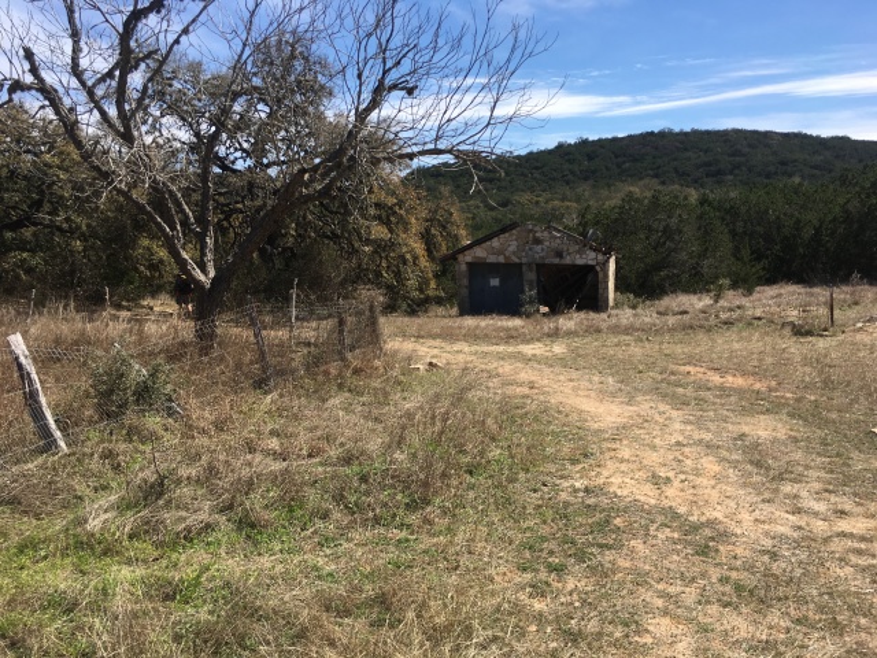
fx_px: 735
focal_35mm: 29
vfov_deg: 48.2
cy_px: 329
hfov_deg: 61.7
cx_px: 438
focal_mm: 4.15
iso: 25
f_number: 2.2
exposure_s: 1/1538
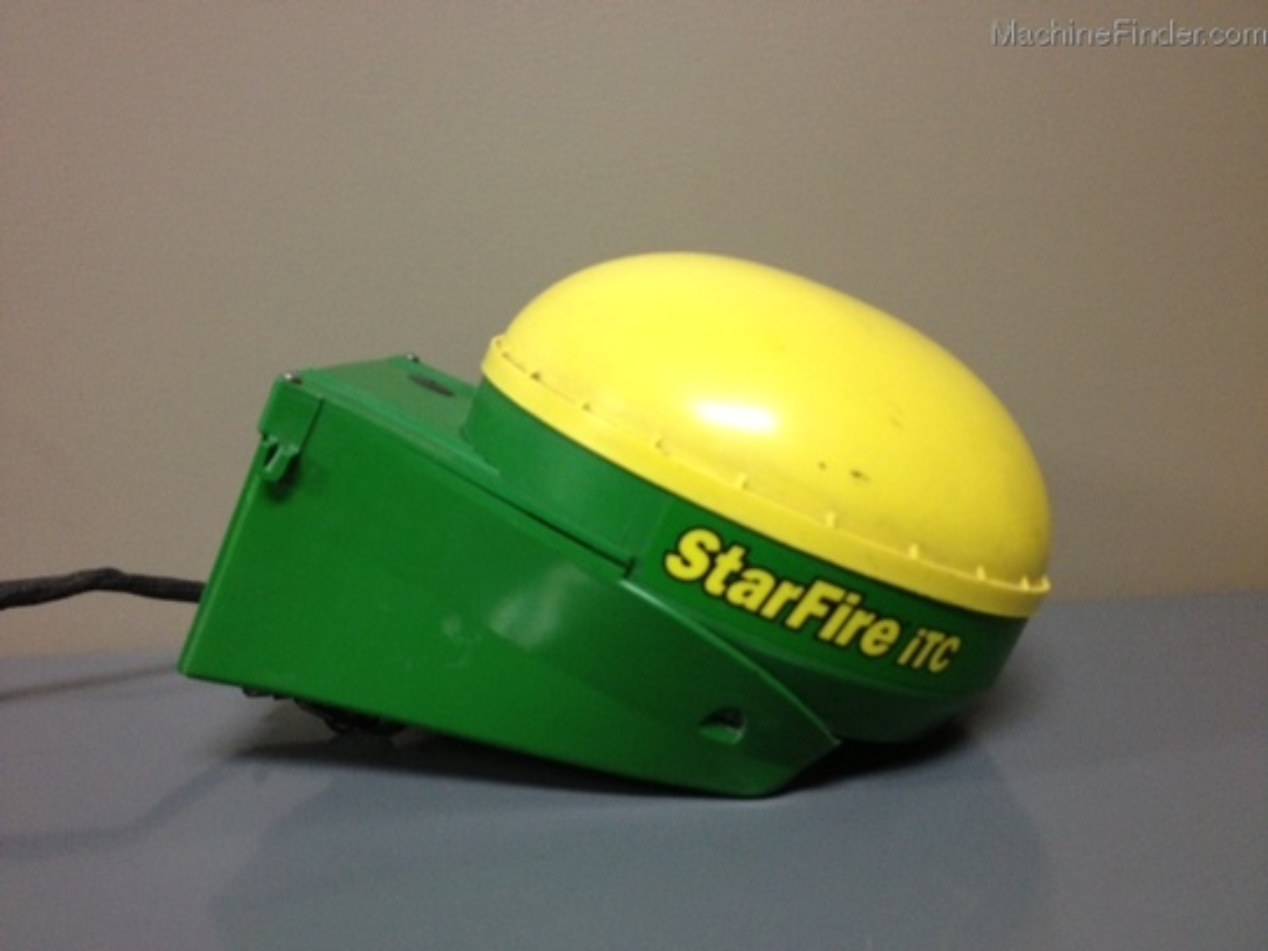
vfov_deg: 40.7
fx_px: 1282
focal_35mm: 35
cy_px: 476
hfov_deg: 52.6
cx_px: 634
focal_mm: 4.28
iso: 250
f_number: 2.4
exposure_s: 1/20
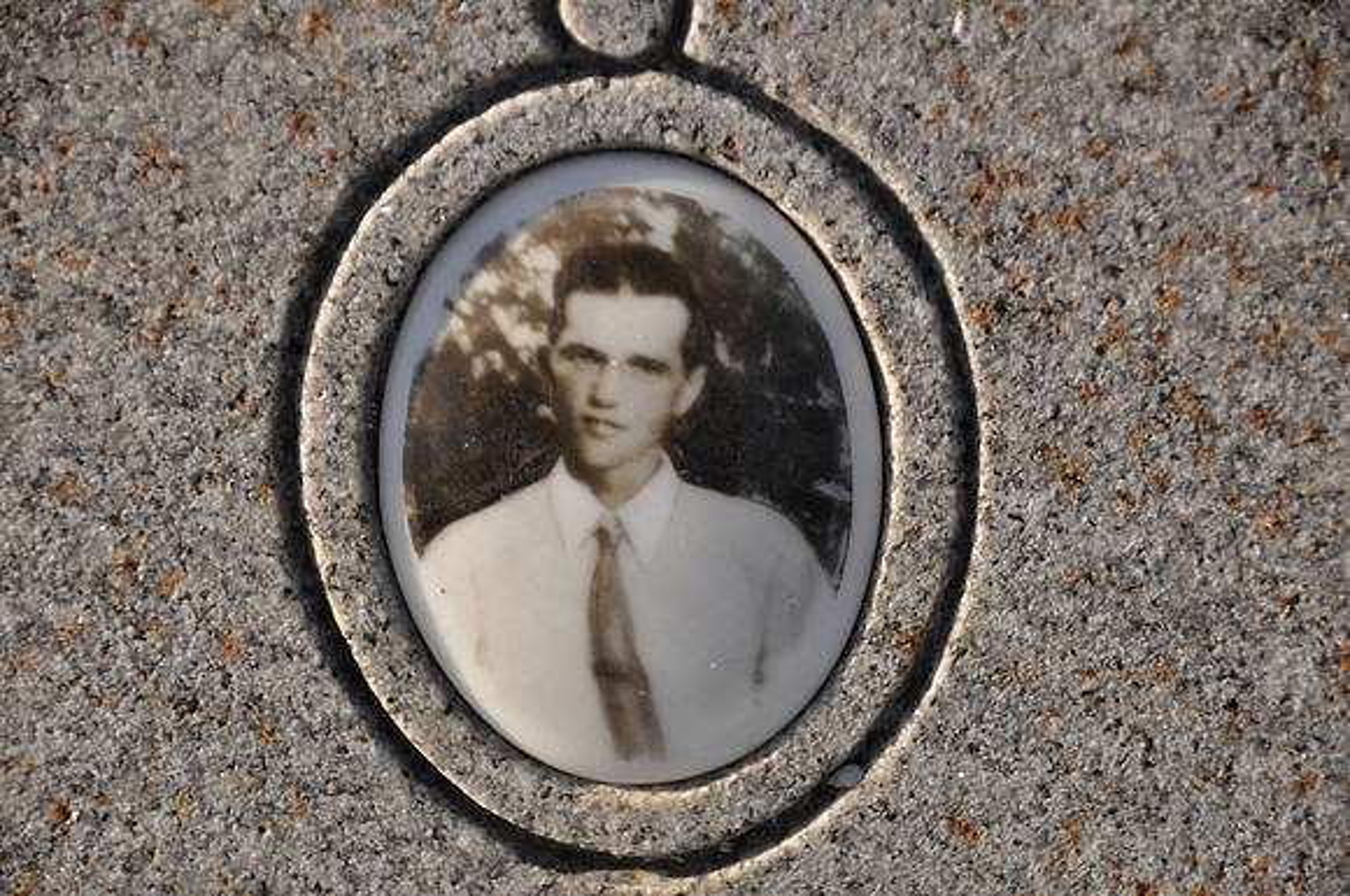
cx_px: 675
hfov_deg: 8.3
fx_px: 9268
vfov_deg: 5.5
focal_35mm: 248
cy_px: 448
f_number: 6
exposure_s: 1/1000
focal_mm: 165
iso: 500
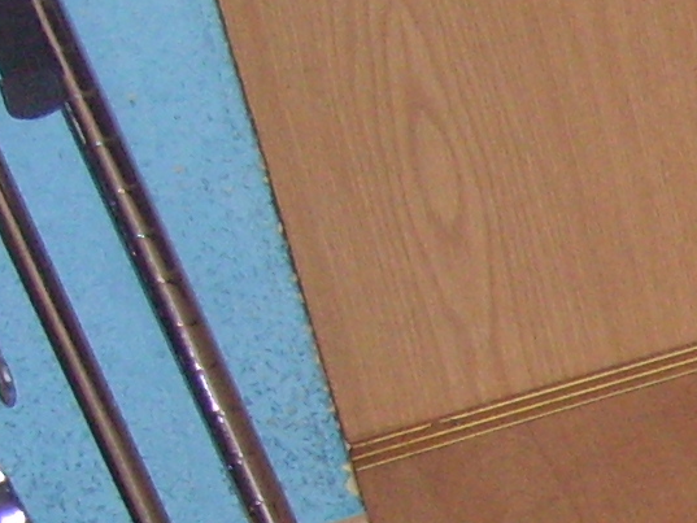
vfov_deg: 5.6
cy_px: 1156
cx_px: 2265
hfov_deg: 6.8
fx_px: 5196
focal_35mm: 258
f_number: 2.8
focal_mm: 6.3
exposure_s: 1/30
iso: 200
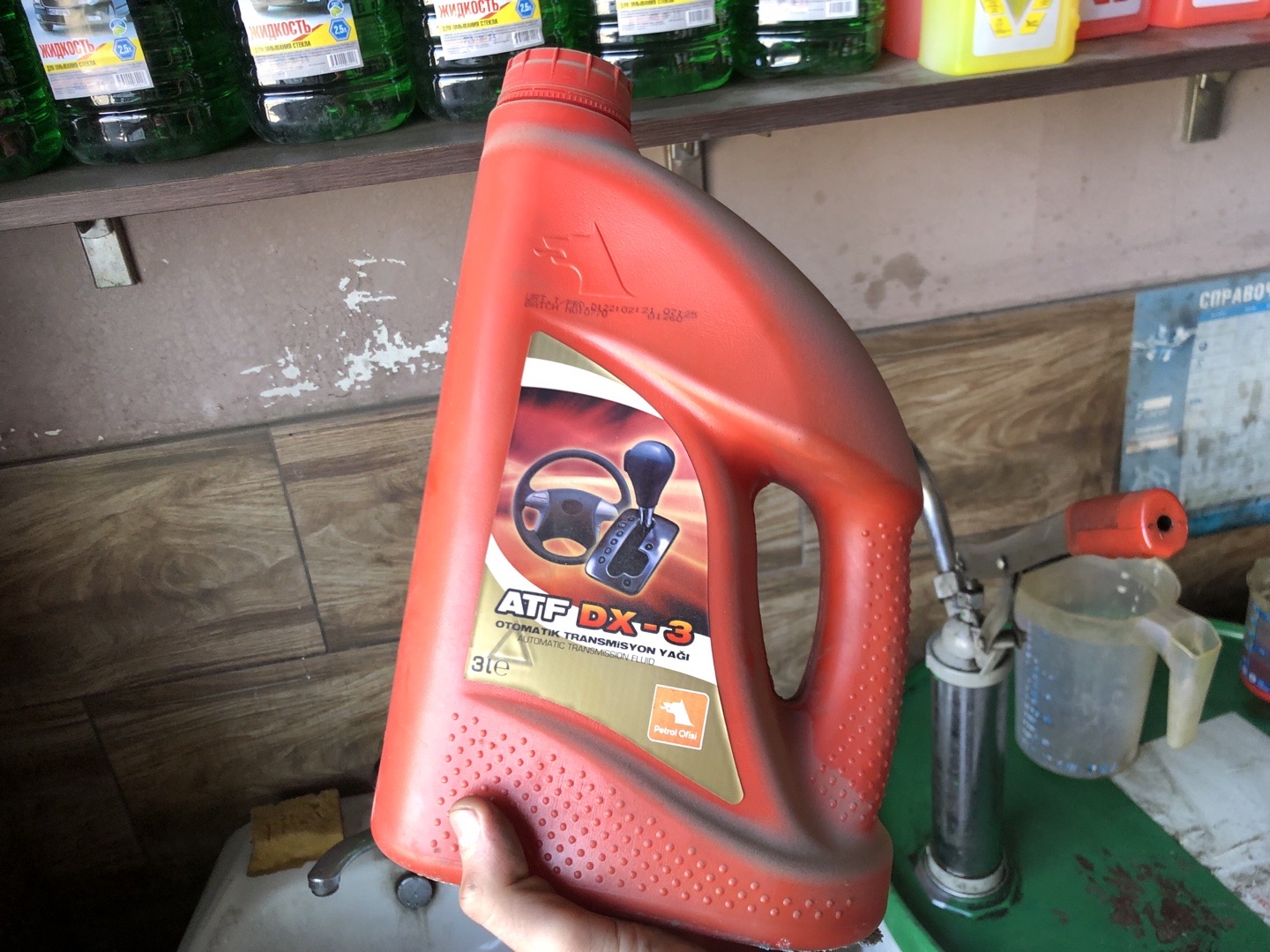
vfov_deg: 49.7
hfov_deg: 63.4
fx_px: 1027
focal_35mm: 28
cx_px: 635
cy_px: 476
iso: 25
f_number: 1.8
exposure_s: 1/30
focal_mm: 4
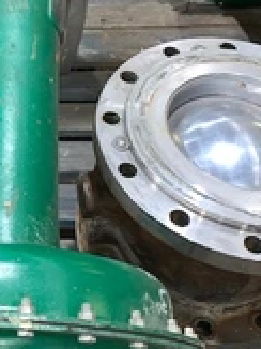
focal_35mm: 64
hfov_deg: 21.9
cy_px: 116
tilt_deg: -41.2
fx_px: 644
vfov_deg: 30.1
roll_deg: +2.7
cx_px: -11
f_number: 1.8
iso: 50
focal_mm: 4.25
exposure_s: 1/18
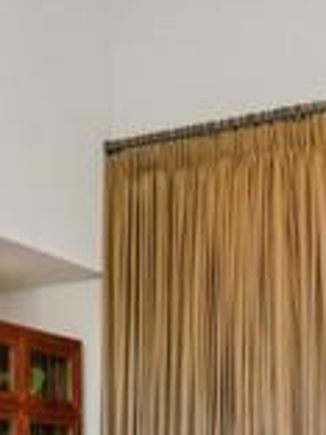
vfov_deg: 21.9
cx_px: 131
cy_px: 517
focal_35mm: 83
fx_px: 1042
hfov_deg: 17.8
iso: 250
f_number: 8
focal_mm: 21
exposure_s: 1/30
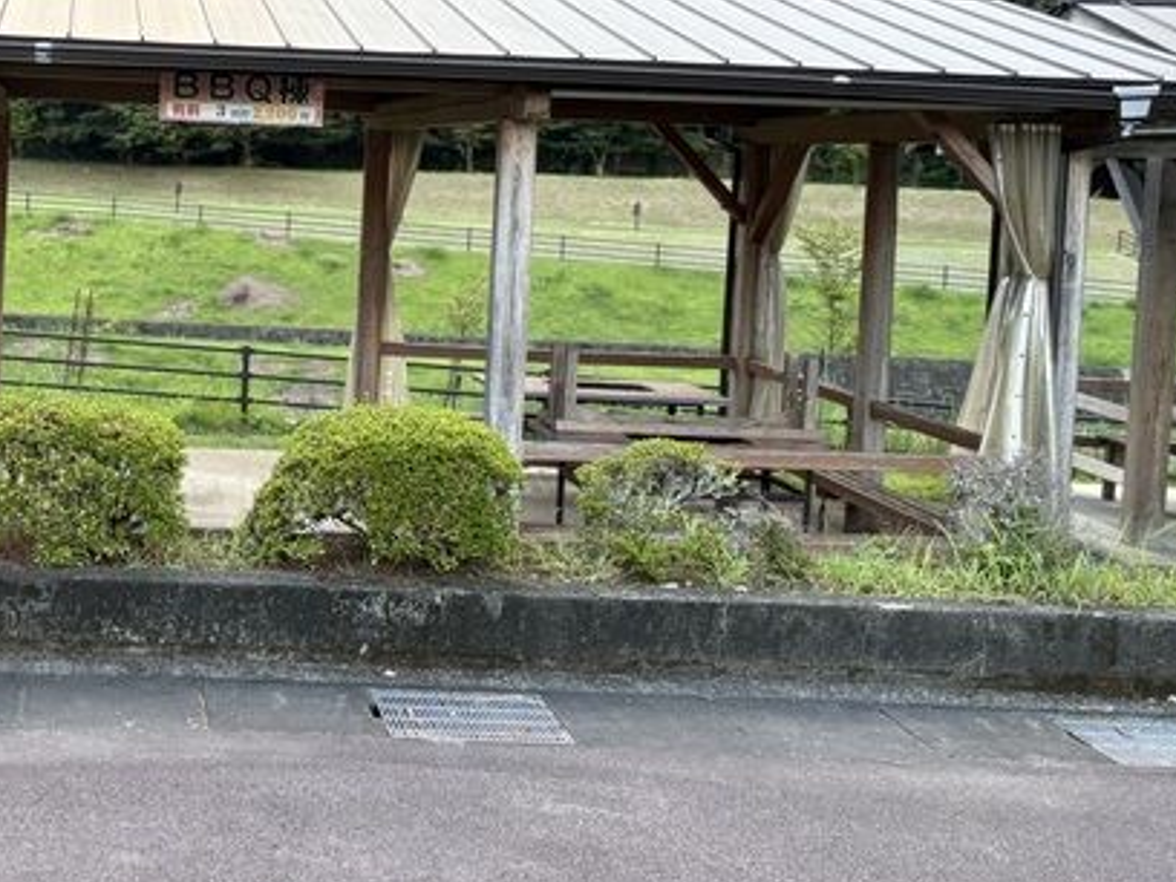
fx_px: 1767
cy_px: 232
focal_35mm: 52
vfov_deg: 27.7
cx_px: 137
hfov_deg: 34.9
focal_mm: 5.96
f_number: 1.6
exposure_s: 1/121
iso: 80
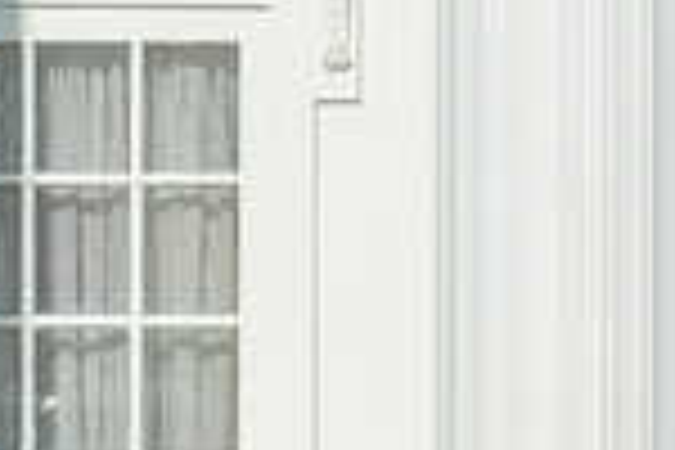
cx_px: 1210
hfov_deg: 4.9
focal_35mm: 418
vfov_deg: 3.3
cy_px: 454
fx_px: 7837
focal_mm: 70
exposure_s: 1/200
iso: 200
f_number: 16
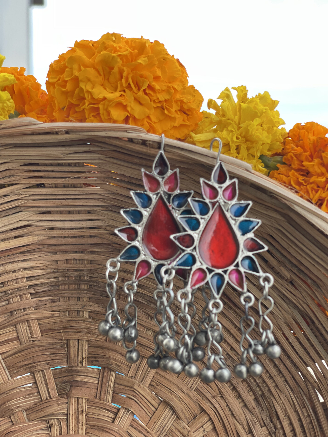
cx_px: 164
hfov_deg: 22.9
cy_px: 218
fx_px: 809
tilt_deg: -0.1
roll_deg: +0.6
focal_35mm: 64
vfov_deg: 30.3
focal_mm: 7.5
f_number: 2.2
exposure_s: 1/121
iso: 40
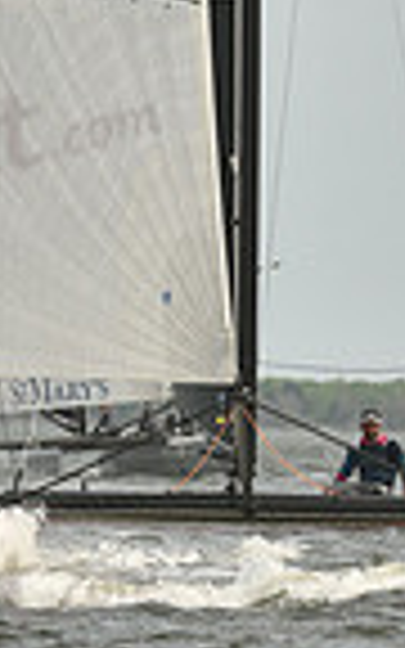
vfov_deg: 1.8
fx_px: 21051
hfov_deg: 1.1
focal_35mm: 1192
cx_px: 394
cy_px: -112
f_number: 6.3
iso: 320
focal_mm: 290
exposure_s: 1/1600
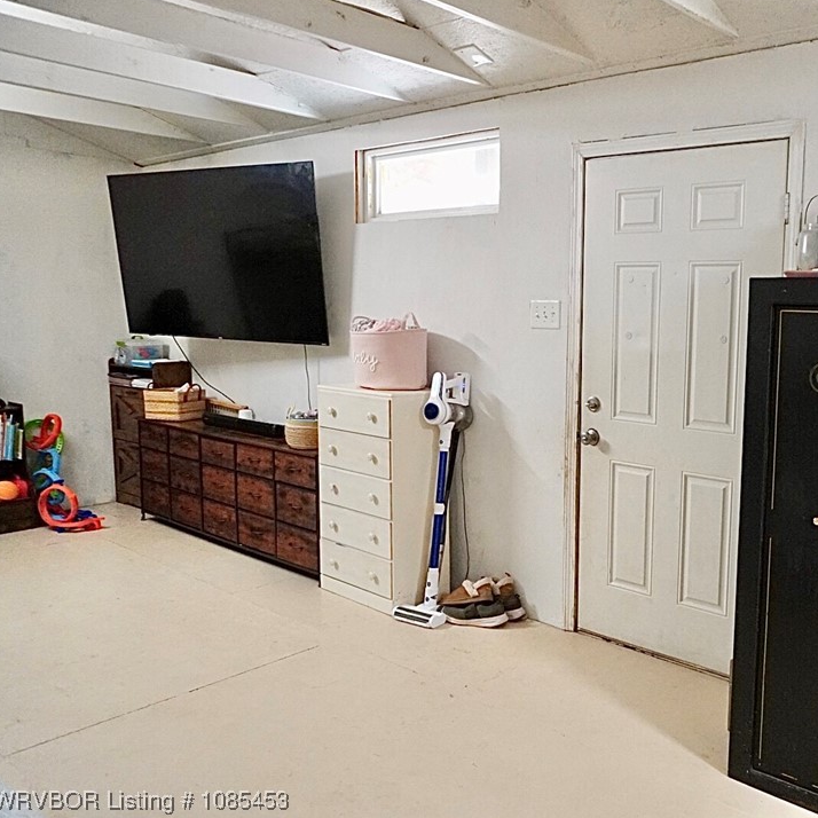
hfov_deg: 50.5
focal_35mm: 31
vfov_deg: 52.5
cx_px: 607
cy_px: 409
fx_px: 829
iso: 4000
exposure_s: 1/160
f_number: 3.5
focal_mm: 16
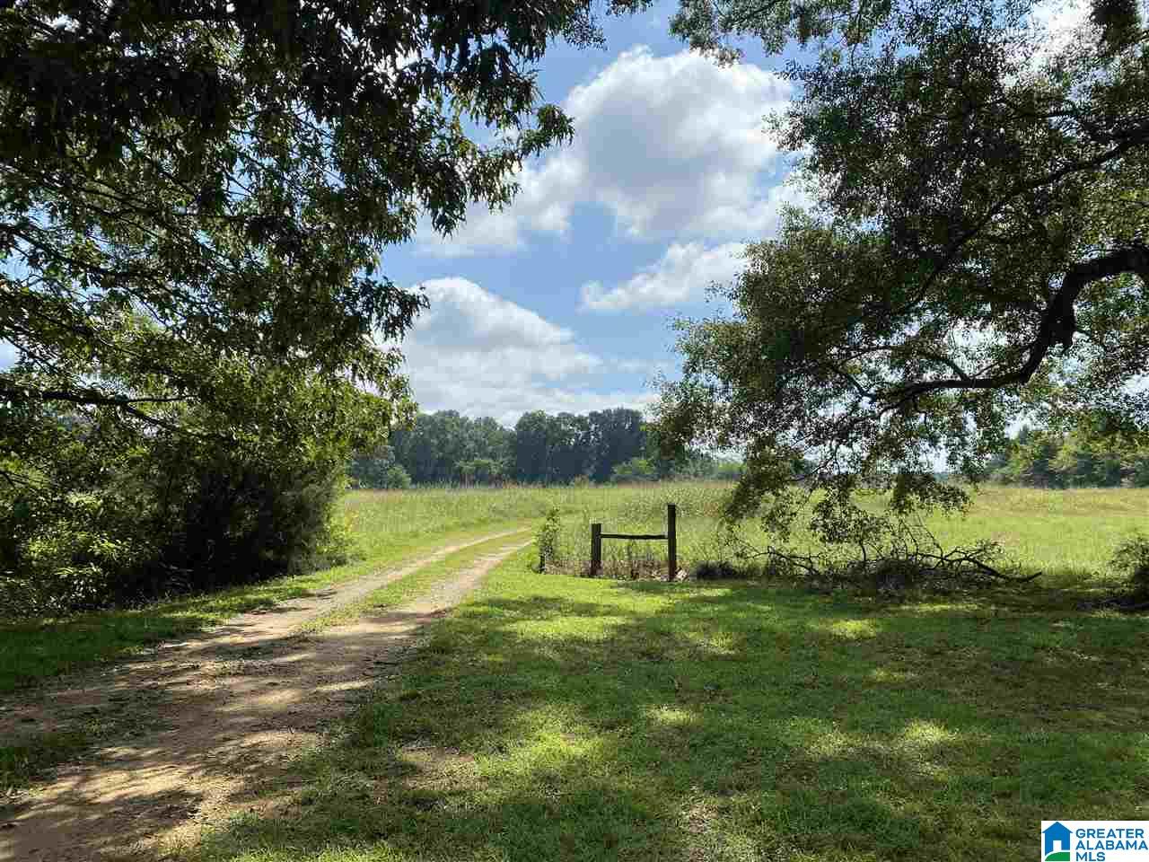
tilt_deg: +5.3
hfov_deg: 67.3
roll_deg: +0.9
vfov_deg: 53.1
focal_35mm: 26
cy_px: 431
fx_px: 863
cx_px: 574
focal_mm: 4.25
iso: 32
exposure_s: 1/3300
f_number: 1.8
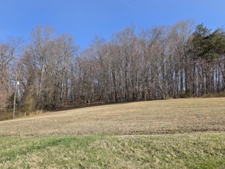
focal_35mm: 29
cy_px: 89
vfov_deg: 48.2
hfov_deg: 61.4
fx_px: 189
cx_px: 129
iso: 80
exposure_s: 1/3608
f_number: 1.7
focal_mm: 6.3
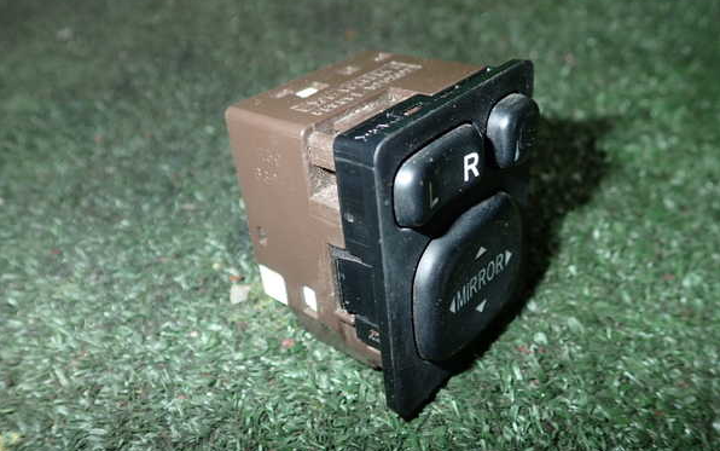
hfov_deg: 59.6
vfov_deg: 39.5
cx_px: 360
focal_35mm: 32
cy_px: 216
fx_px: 628
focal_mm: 5.4
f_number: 6.3
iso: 200
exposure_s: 1/30
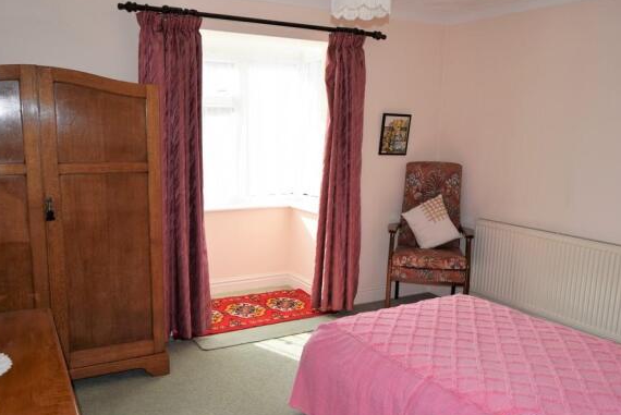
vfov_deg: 42.3
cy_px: 233
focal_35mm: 31
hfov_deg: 60.1
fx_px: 535
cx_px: 275
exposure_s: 1/125
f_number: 5.6
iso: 320
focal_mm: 18
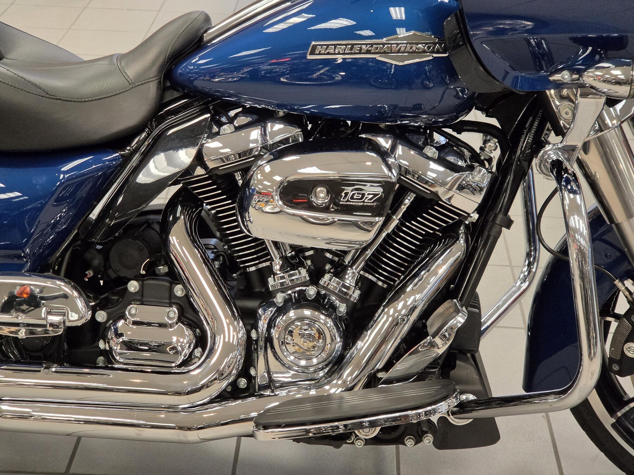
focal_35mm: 69
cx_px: 317
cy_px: 238
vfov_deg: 21.3
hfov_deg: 28.2
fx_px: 1264
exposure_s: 1/120
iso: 320
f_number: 2.4
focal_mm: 7
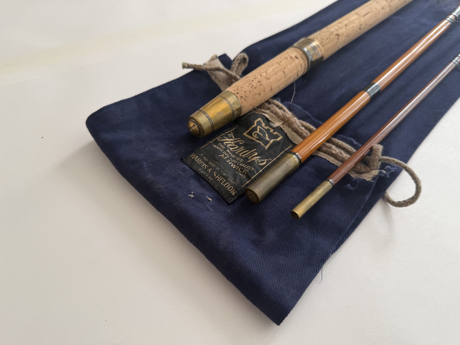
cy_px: 172
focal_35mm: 24
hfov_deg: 71.6
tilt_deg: -53.5
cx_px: 230
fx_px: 319
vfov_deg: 56.8
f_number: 1.78
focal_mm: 6.76
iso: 80
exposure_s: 1/121
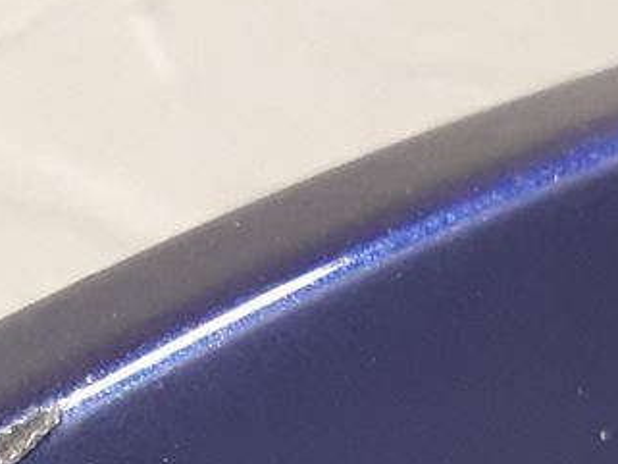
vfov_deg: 8.7
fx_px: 2965
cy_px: 745
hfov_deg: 11.6
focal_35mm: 166
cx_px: -164
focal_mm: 3.93
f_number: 1.7
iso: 250
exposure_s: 1/33
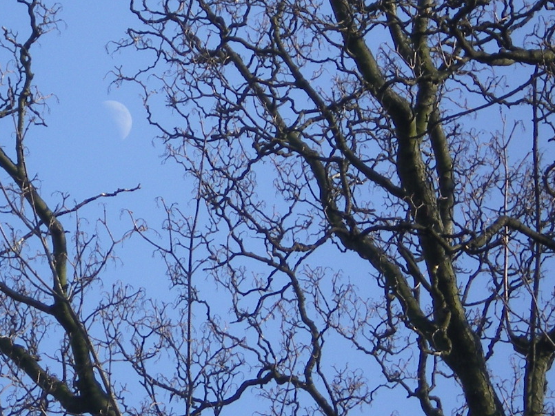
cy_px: 102
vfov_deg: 5.1
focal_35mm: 290
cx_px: 137
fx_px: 4650
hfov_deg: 6.8
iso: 64
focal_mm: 18.9
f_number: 5.9
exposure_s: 1/125
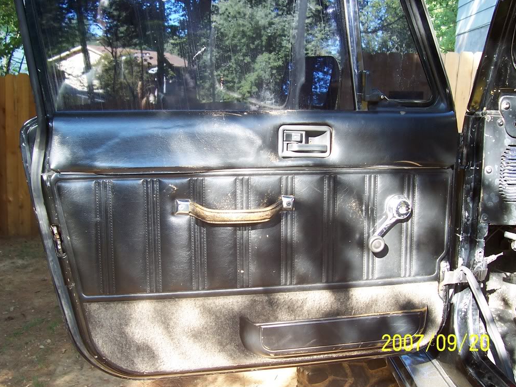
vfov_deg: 37.7
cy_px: 194
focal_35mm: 38
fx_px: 567
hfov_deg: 49.0
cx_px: 254
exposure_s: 1/60
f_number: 2.8
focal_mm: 5.6
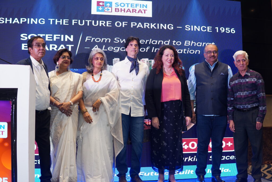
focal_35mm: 45
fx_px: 340
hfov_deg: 43.6
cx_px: 136
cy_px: 91
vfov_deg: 29.9
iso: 250
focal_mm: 30
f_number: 2.2
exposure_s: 1/100
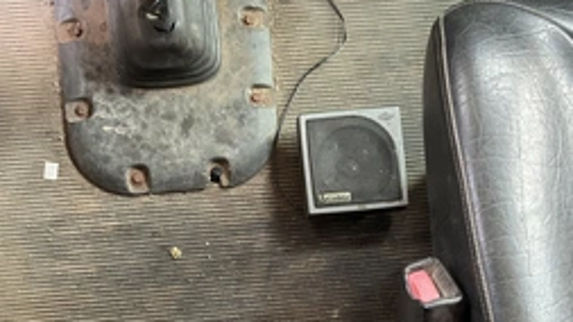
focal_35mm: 50
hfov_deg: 41.3
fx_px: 759
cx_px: 272
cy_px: 308
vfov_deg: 23.1
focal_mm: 3
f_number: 1.8
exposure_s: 1/60
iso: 100
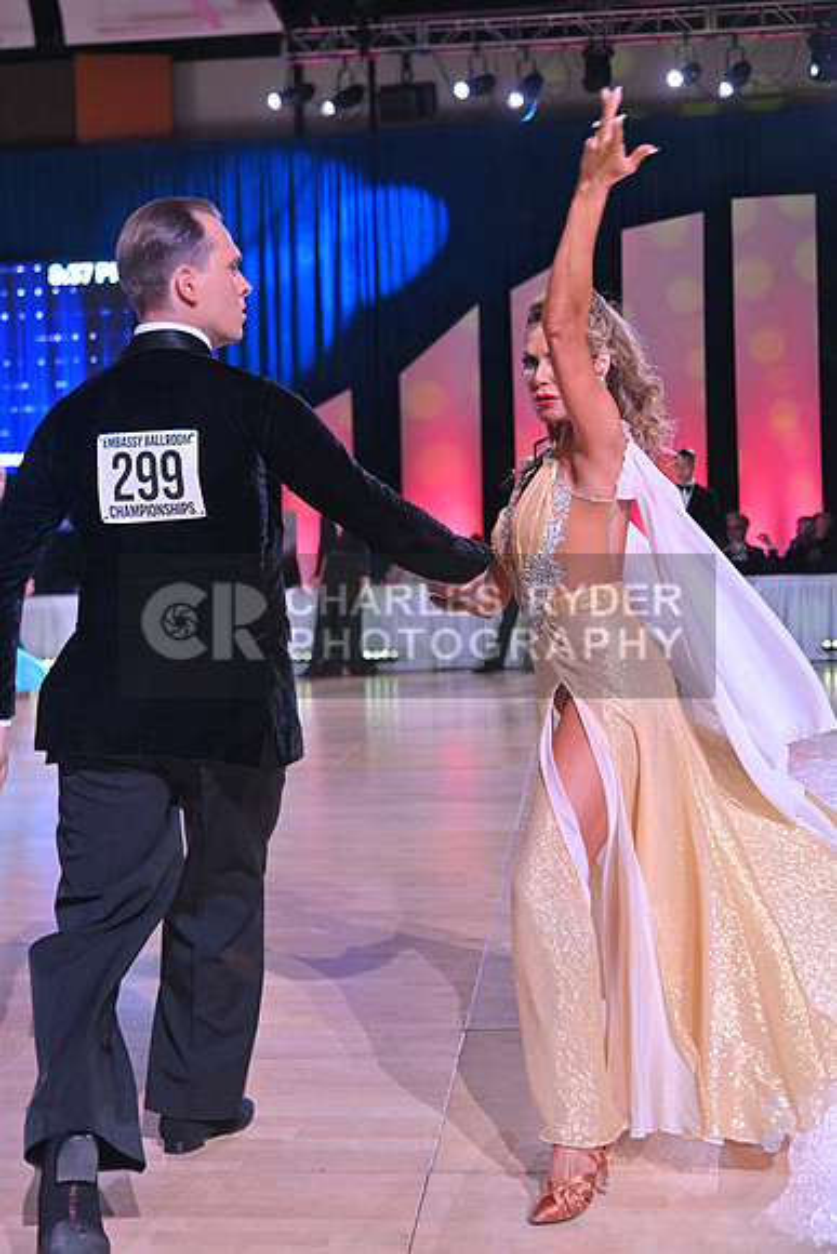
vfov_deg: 38.2
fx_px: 1812
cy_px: 627
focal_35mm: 52
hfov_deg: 26.0
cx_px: 418
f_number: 5.6
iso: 4000
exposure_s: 1/400
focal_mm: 52
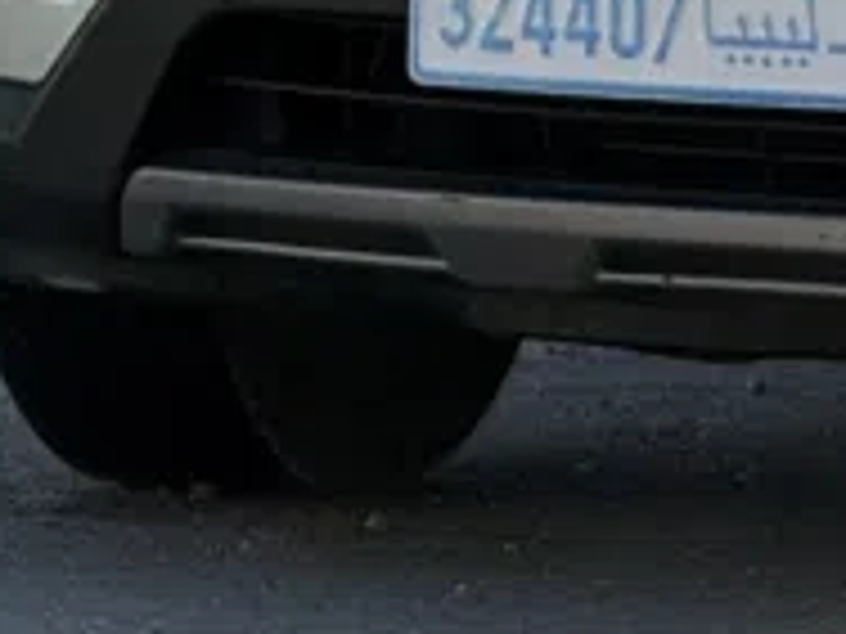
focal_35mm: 652
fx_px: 15935
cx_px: 1755
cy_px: -895
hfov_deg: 3.0
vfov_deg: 2.3
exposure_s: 1/1186
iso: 64
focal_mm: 15.66
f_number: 2.8
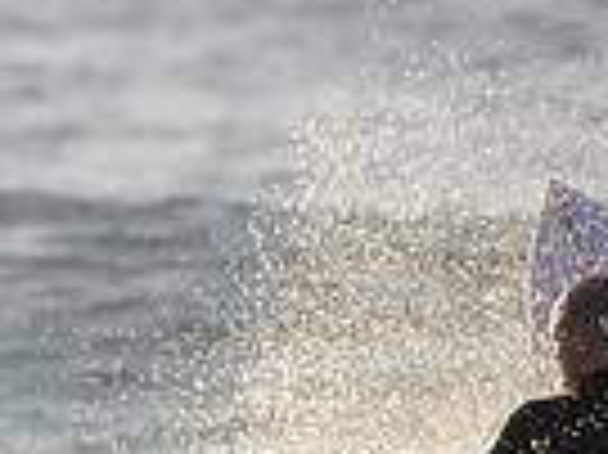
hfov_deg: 0.6
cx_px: -135
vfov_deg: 0.5
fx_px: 54278
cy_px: 623
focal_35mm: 3093
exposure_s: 1/1250
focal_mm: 500
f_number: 5.6
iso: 220
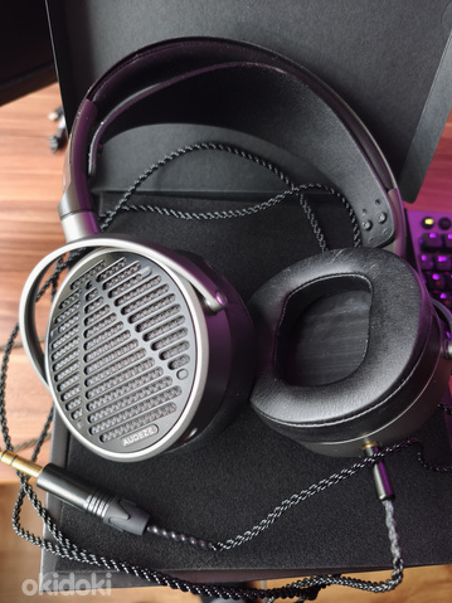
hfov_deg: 56.8
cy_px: 313
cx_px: 222
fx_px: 418
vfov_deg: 71.6
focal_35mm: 24
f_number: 1.6
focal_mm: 6.57
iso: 1250
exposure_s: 1/25
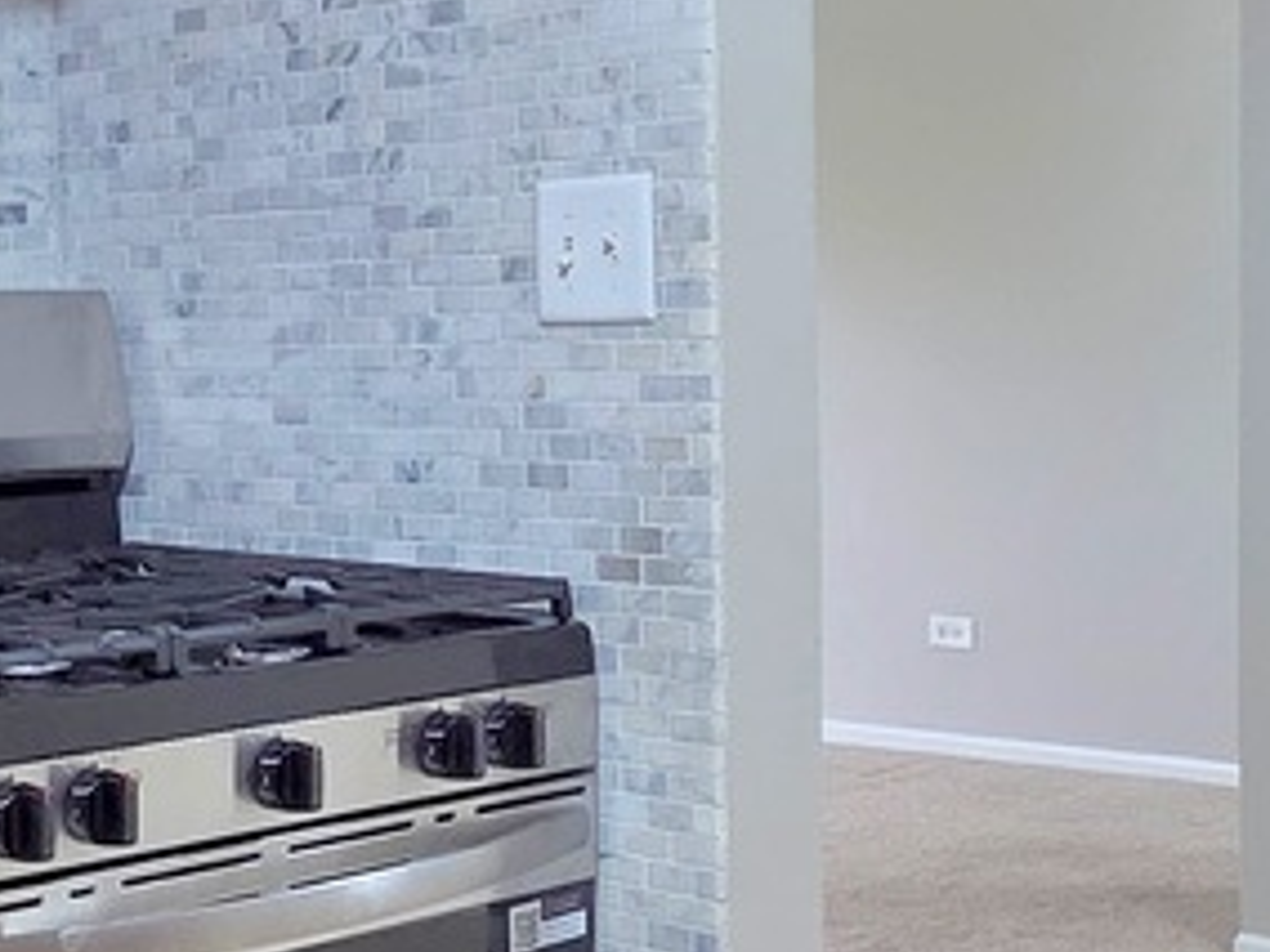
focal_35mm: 66
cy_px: 465
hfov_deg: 27.8
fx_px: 2421
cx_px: 27
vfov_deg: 22.3
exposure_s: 1/60
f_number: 2.2
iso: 250
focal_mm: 2.2
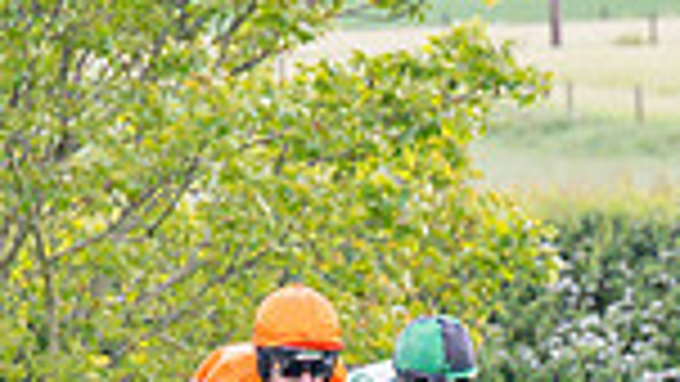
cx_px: 696
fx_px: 21028
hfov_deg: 1.9
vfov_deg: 1.0
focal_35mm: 1166
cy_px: 655
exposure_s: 1/2000
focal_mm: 130
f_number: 4
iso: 400
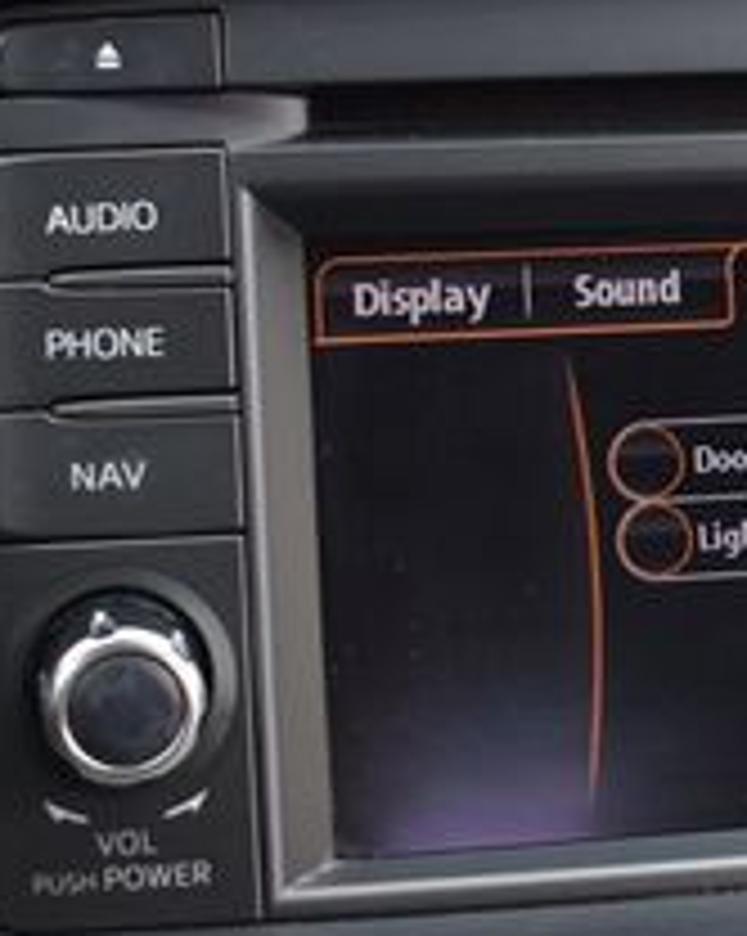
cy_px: 236
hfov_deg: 11.2
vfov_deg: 14.3
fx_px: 3721
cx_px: 986
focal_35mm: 134
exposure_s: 1/250
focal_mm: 31
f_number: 4.2
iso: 400
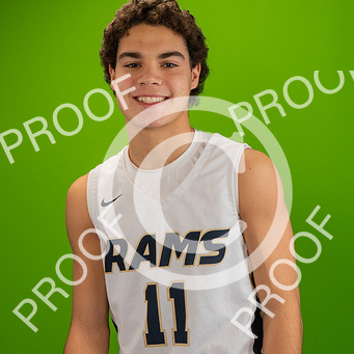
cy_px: 171
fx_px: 937
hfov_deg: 21.4
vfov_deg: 21.4
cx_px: 216
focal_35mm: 81
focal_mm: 42
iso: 800
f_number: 20
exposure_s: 1/60
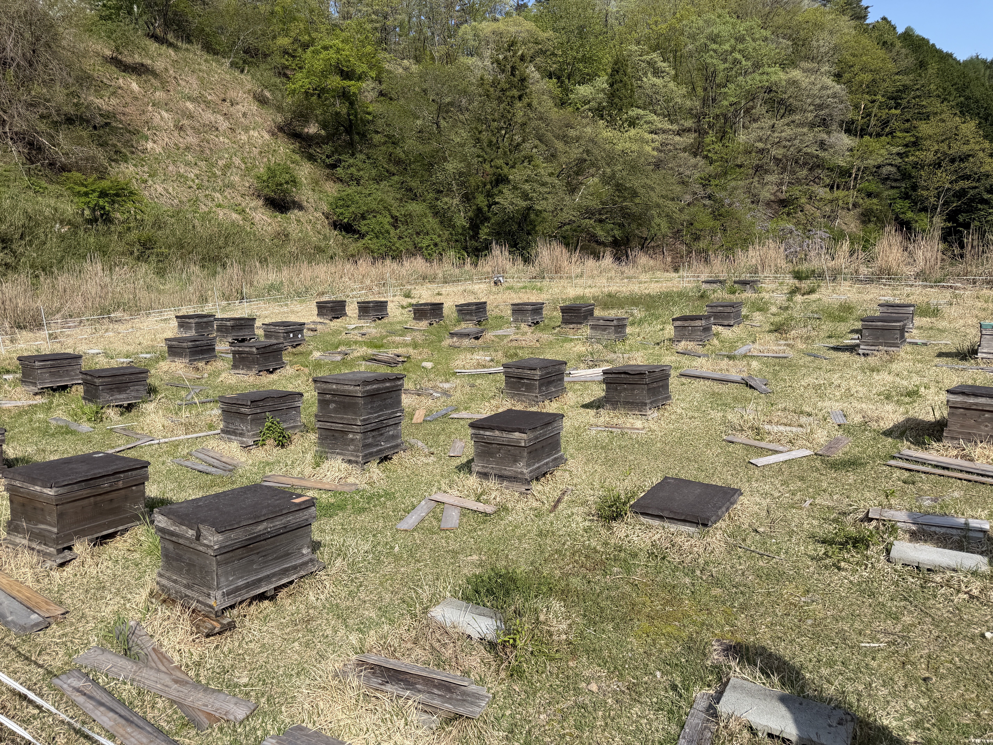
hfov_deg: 71.6
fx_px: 688
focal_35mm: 24
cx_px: 496
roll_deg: +1.3
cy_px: 372
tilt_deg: -10.8
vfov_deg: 56.8
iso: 80
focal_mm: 6.76
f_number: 1.78
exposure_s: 1/5714
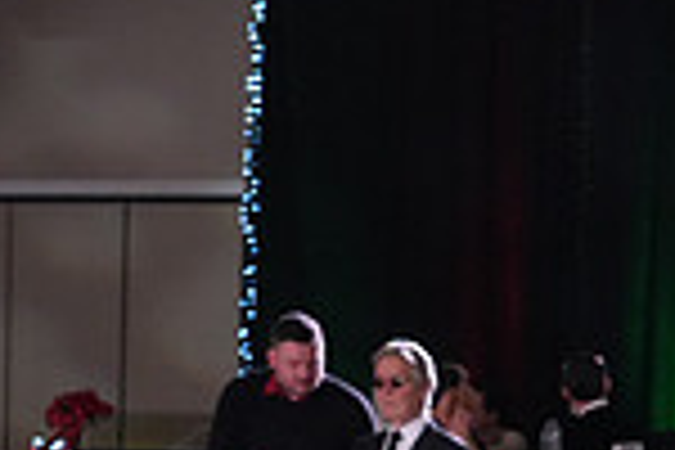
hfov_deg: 8.1
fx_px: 4575
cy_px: 695
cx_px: 1287
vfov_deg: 5.6
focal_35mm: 244
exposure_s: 1/320
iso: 5000
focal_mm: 63
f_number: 5.6
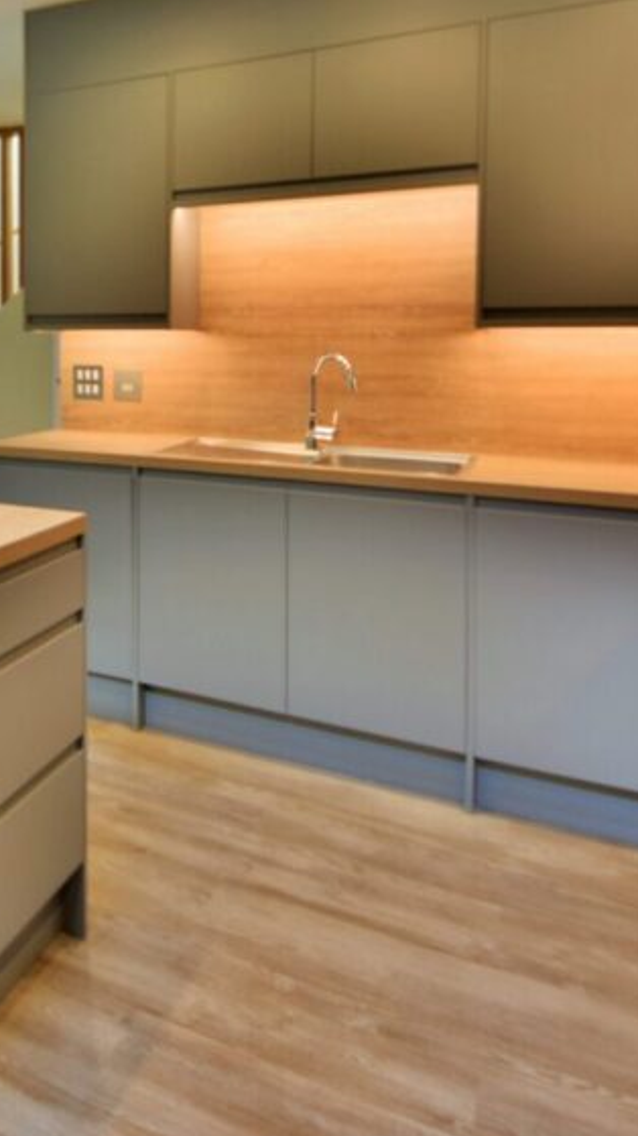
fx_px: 813
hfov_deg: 40.1
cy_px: 356
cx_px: 81
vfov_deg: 67.5
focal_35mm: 27
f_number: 5
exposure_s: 1/30
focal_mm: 8
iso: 400
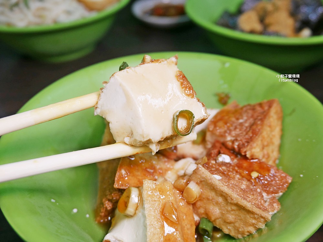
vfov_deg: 39.7
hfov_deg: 51.3
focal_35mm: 36
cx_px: 162
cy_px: 121
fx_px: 336
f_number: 4.3
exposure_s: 1/60
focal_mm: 18
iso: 320
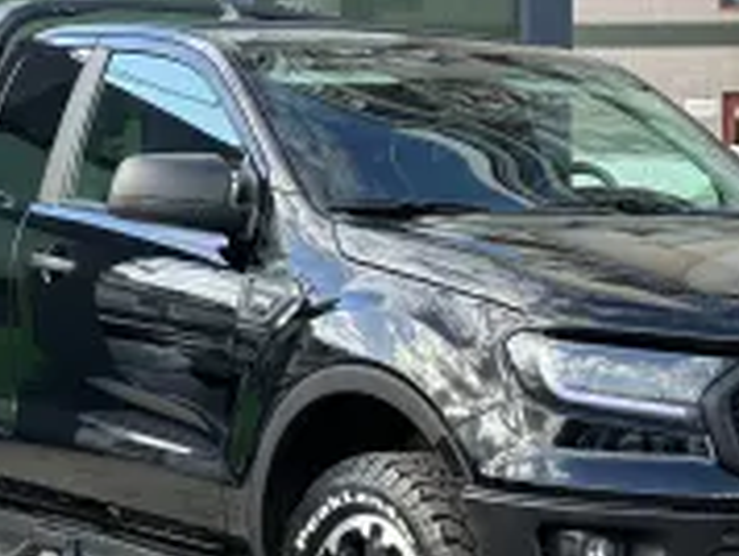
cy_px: 411
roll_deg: -0.4
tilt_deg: -1.4
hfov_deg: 12.3
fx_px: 3442
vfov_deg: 9.2
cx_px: 401
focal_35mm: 161
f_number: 2.8
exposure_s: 1/121
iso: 64
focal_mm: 9
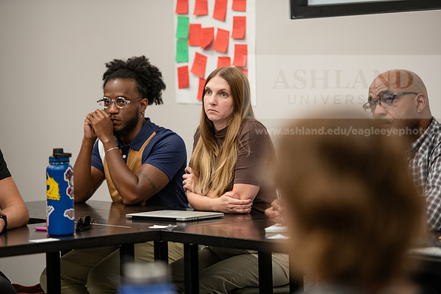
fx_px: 1960
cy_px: 147
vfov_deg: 8.6
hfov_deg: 12.8
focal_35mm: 160
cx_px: 220
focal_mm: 160
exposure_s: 1/200
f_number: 2.8
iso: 1250
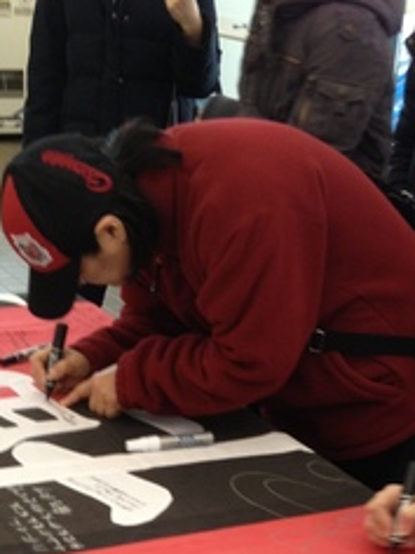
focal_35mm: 83
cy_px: 643
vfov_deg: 22.0
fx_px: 1327
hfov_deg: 17.8
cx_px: 209
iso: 80
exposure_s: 1/20
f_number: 2.4
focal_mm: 4.28
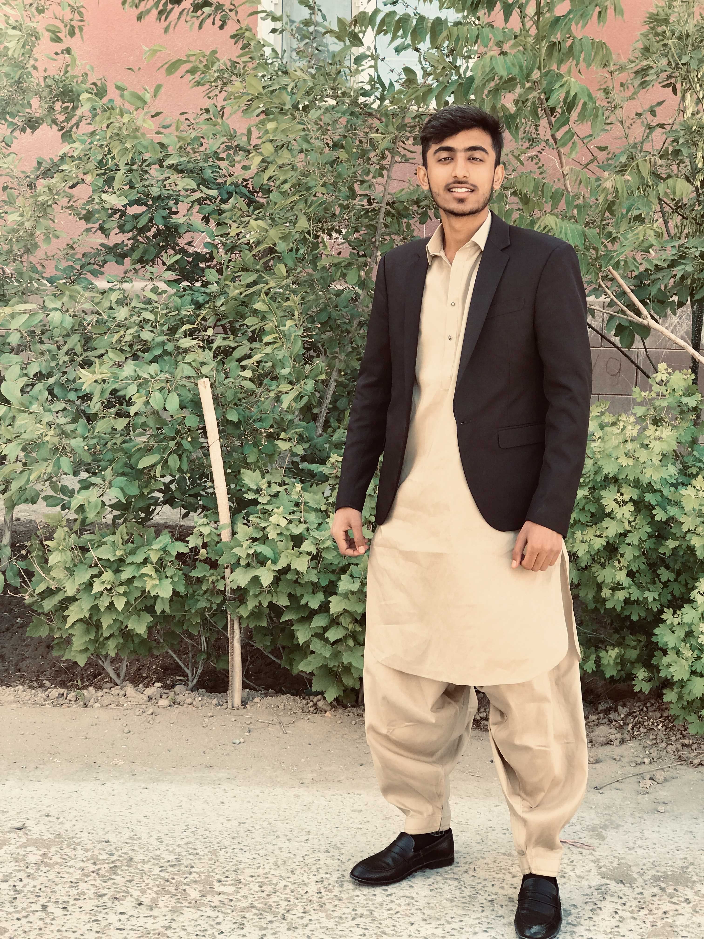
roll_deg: -0.6
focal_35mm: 57
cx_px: 352
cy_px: 470
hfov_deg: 25.7
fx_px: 1546
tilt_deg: -9.1
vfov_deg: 33.8
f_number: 2.8
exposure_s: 1/117
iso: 20
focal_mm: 6.6
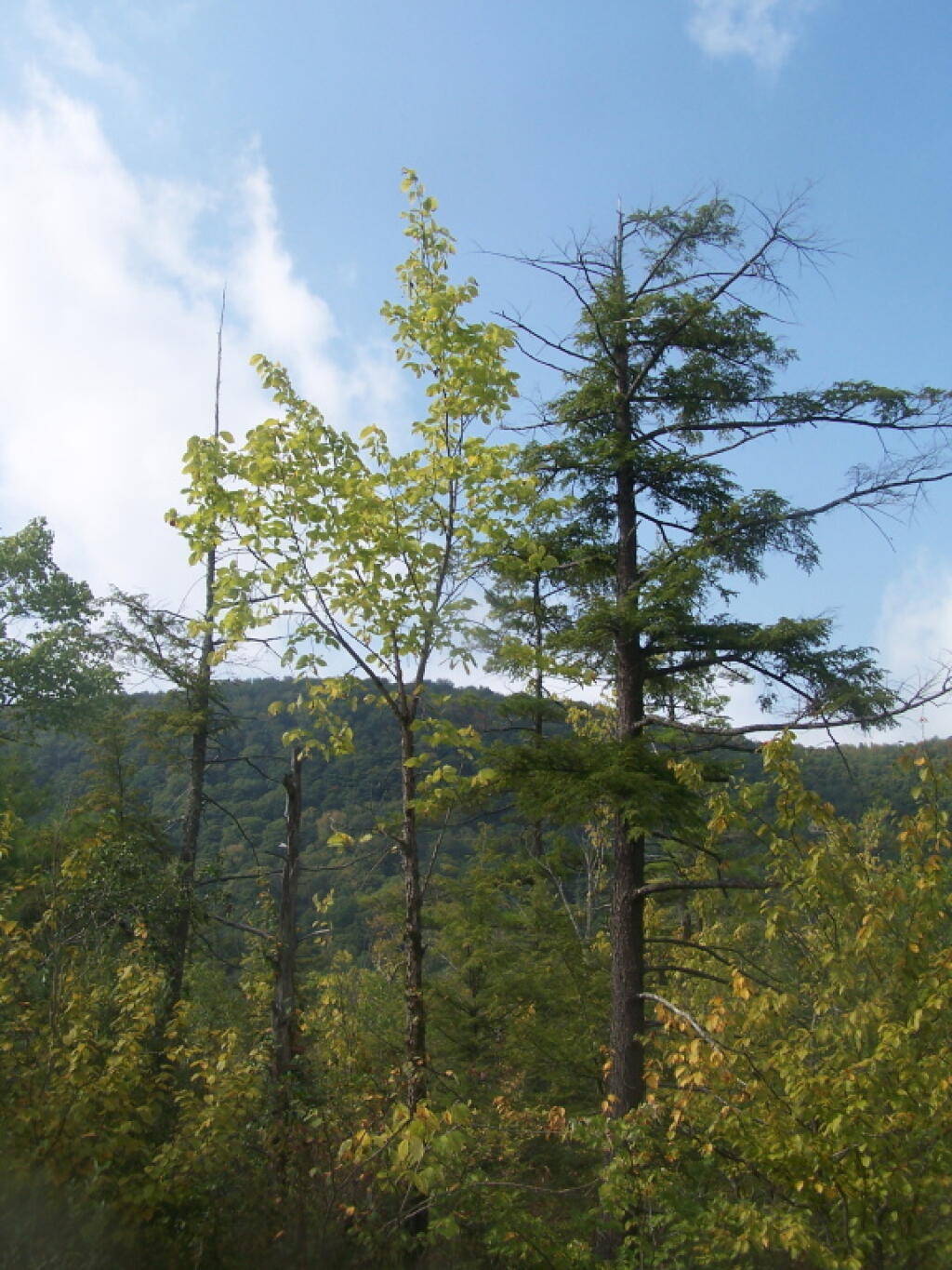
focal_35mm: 40
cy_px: 635
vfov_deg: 46.8
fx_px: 1467
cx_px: 476
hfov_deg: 36.0
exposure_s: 1/800
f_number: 4
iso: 80
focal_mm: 6.7
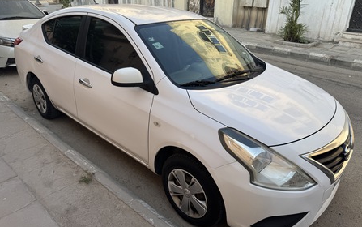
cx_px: 183
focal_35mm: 26
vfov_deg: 47.7
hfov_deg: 70.4
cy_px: 110
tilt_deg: -24.4
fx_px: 257
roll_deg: -0.7
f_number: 1.78
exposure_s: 1/1193
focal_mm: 6.76
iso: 80
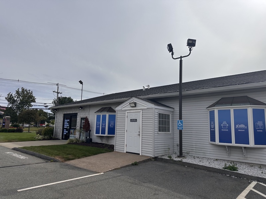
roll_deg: -2.1
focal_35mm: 24
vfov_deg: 56.8
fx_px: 184
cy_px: 100
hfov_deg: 71.6
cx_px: 133
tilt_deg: +8.8
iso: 80
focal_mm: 6.86
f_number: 1.78
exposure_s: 1/12048
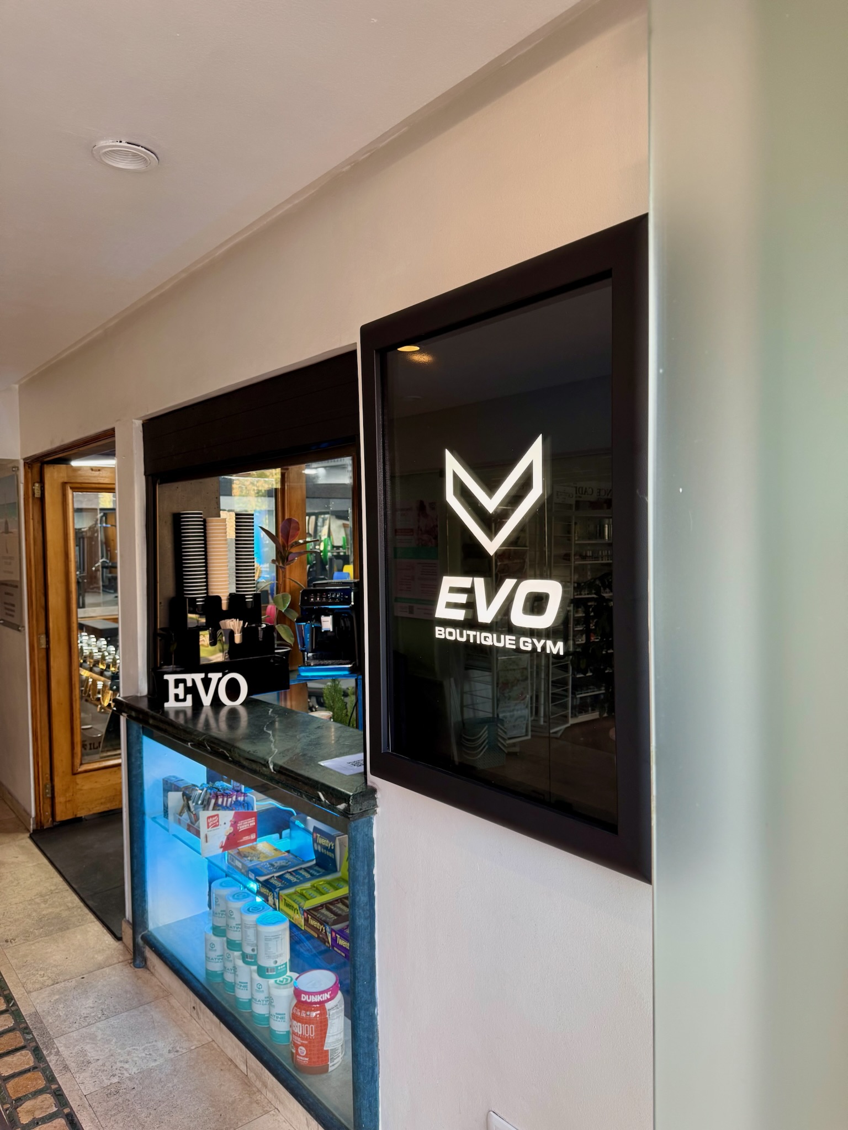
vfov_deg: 71.6
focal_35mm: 24
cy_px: 565
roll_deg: +0.5
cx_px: 424
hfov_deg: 56.8
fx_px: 784
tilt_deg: -1.8
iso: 125
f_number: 1.78
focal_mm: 6.76
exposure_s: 1/50
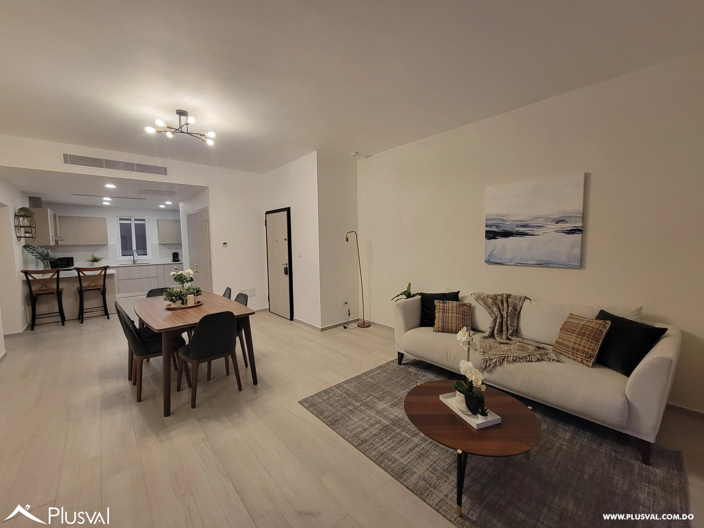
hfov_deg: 106.2
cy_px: 264
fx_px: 264
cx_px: 352
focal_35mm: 13
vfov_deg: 89.9
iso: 320
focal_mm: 2.2
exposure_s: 1/60
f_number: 2.2
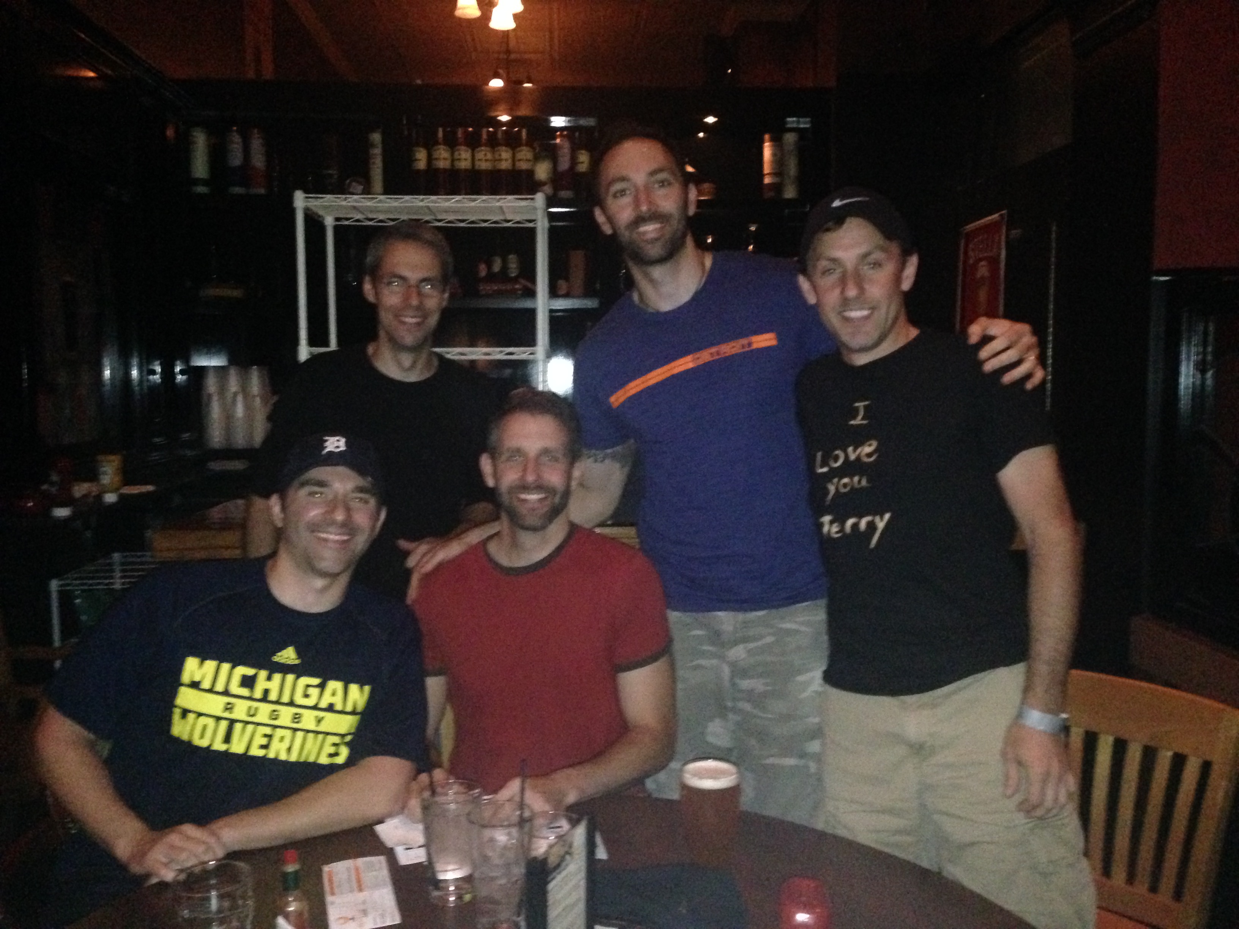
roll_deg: +0.6
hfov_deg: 55.4
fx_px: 1181
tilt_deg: -4.2
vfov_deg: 42.9
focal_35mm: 33
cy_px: 464
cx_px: 620
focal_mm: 4.12
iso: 800
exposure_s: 1/16
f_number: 2.4
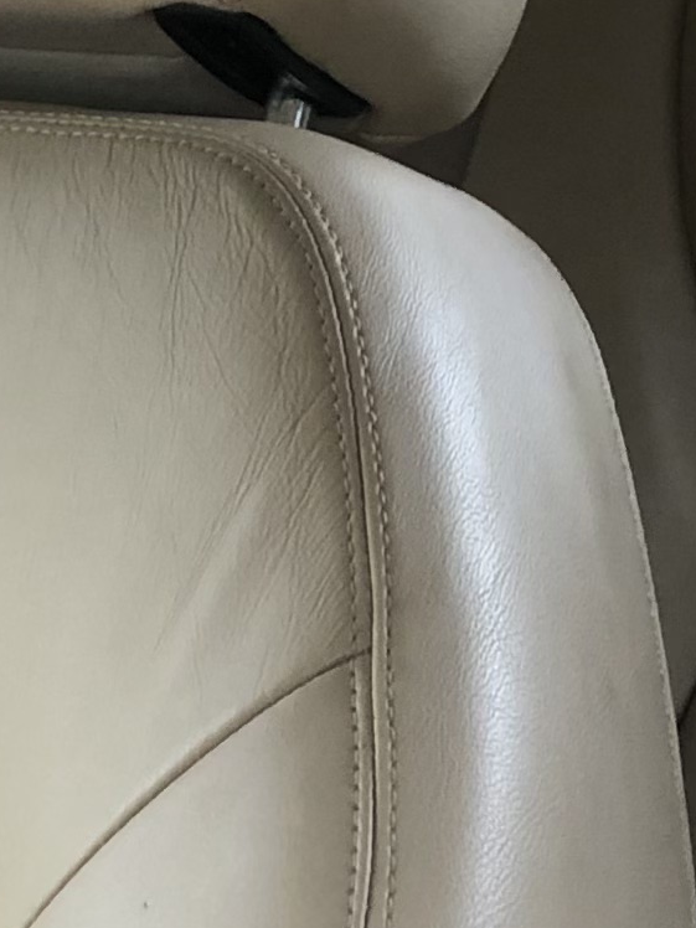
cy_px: 350
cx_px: 491
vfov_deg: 13.1
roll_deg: +2.0
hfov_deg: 9.8
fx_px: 4048
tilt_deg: -11.6
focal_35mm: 151
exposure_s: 1/15
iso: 40
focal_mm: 4
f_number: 1.8
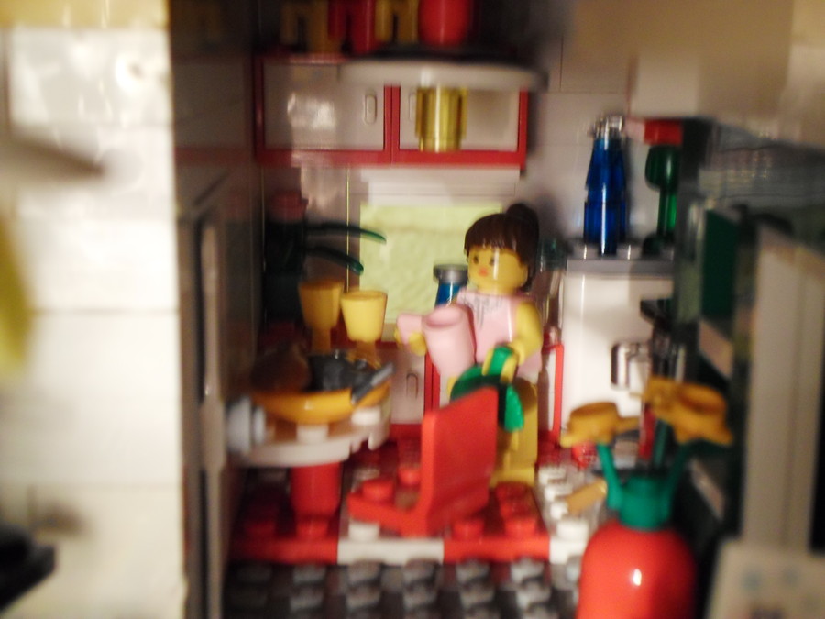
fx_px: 1287
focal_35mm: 54
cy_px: 310
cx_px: 412
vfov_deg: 27.0
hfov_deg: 35.5
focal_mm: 9.7
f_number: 3.6
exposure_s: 1/1.43
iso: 200
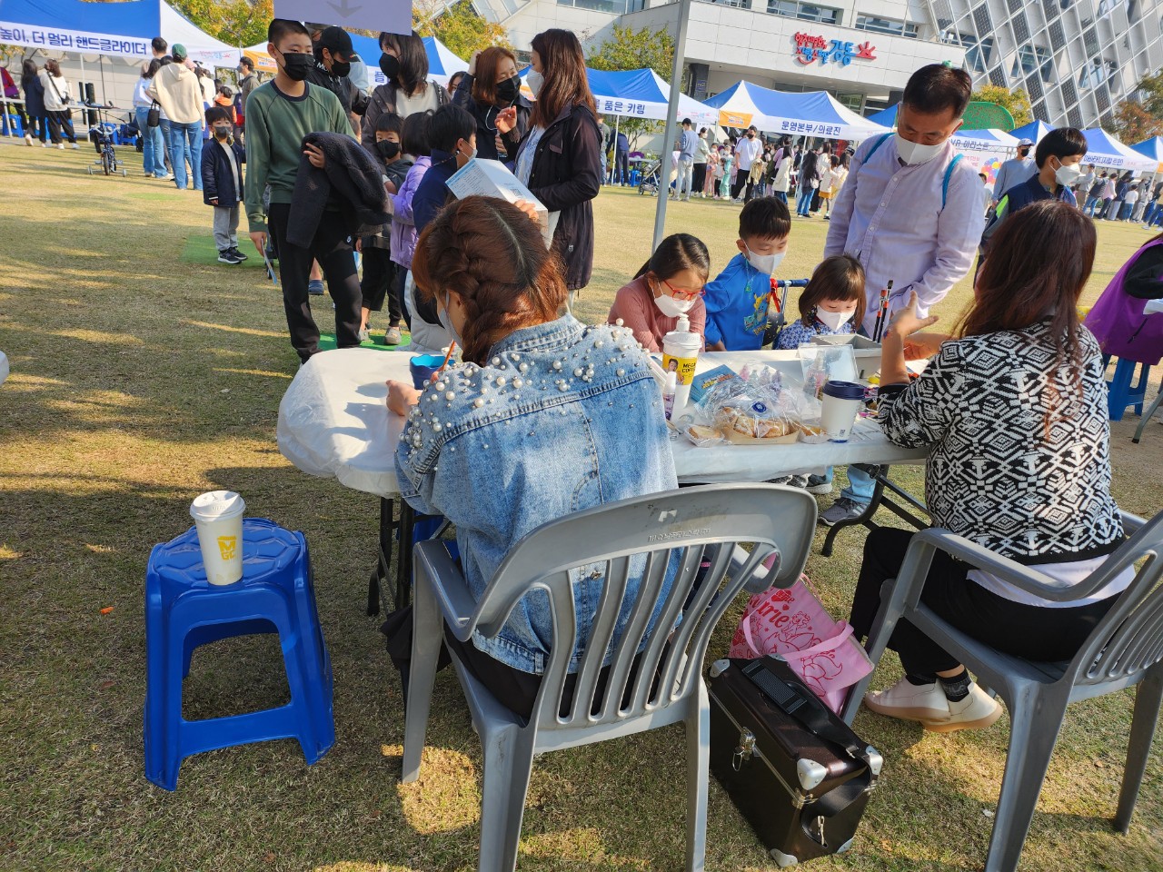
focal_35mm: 24
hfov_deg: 71.6
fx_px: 806
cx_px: 582
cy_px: 436
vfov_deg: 56.8
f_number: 1.8
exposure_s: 1/1111
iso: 50
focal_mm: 5
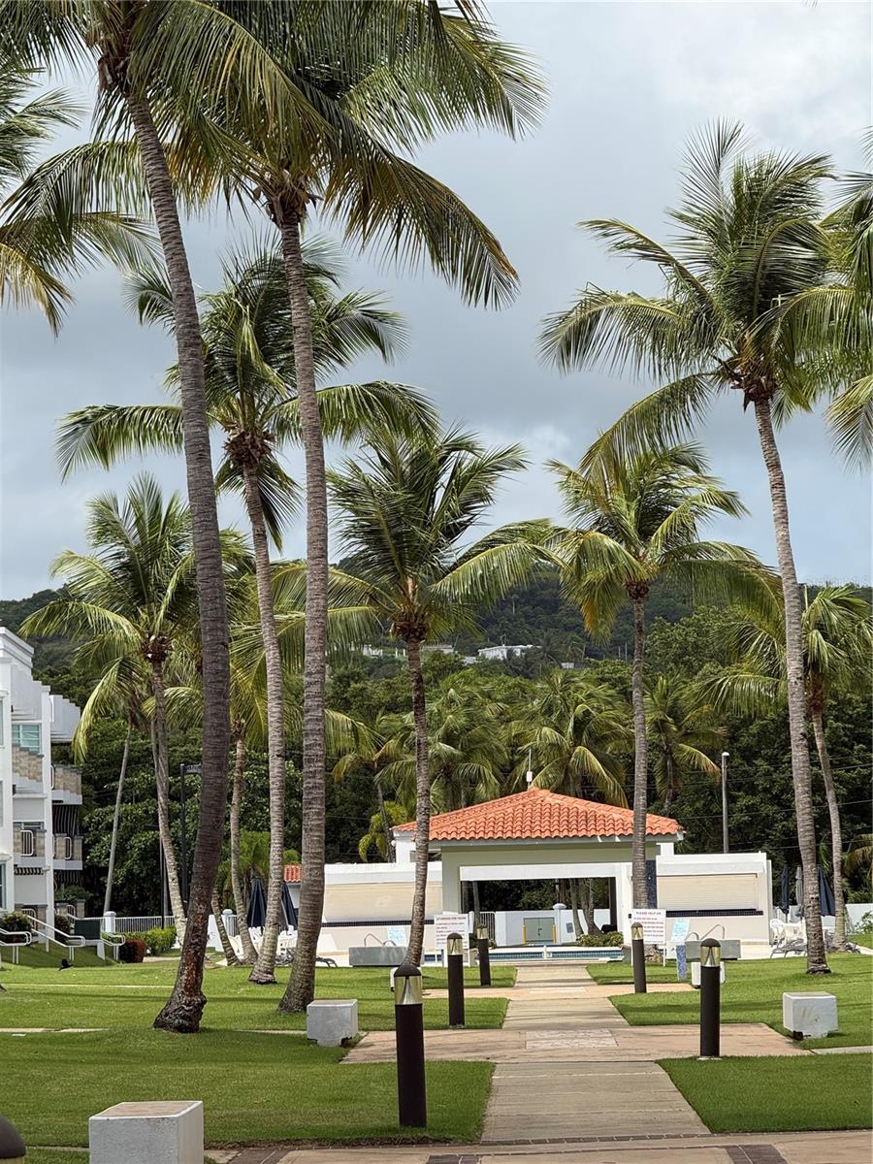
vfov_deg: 16.4
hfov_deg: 12.3
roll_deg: +1.0
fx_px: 4035
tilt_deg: +5.2
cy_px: 582
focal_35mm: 120
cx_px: 436
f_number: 2.8
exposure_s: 1/1866
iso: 50
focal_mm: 15.66
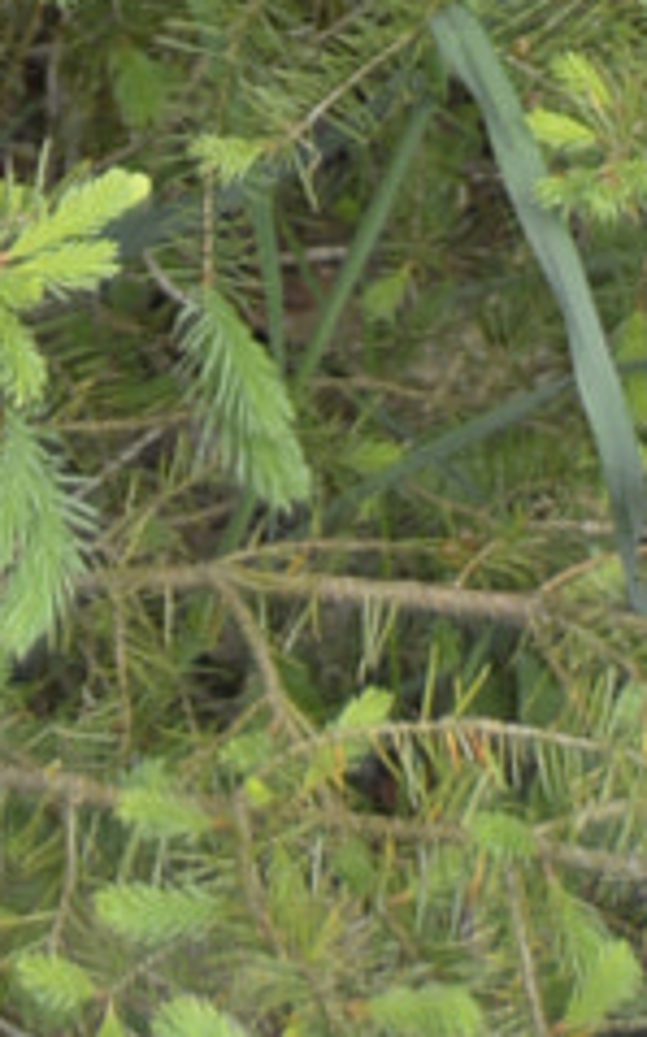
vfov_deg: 6.0
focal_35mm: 317
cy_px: -2425
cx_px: -1051
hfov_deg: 4.0
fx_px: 8971
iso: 140
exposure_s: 1/125
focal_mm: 31
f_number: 5.6
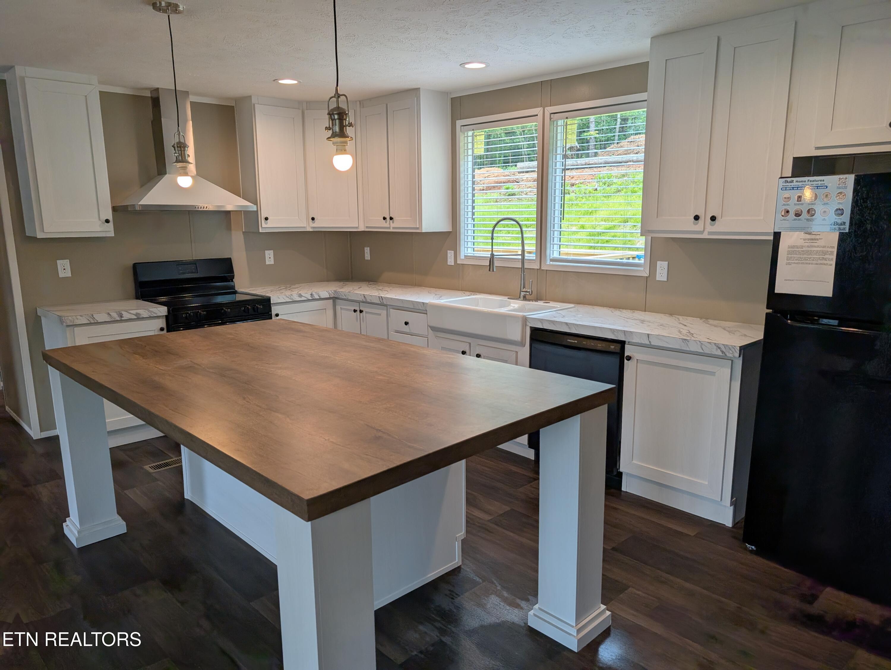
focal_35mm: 24
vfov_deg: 56.9
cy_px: 335
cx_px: 446
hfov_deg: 71.5
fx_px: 619
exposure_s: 1/120
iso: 31
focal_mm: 6.9
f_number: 1.68
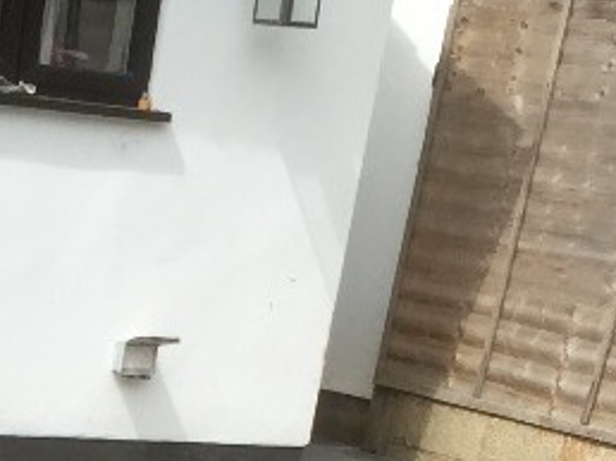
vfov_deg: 10.1
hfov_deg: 13.9
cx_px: -255
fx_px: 2400
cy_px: 951
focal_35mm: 135
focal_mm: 4.15
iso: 32
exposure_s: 1/1464
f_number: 2.2
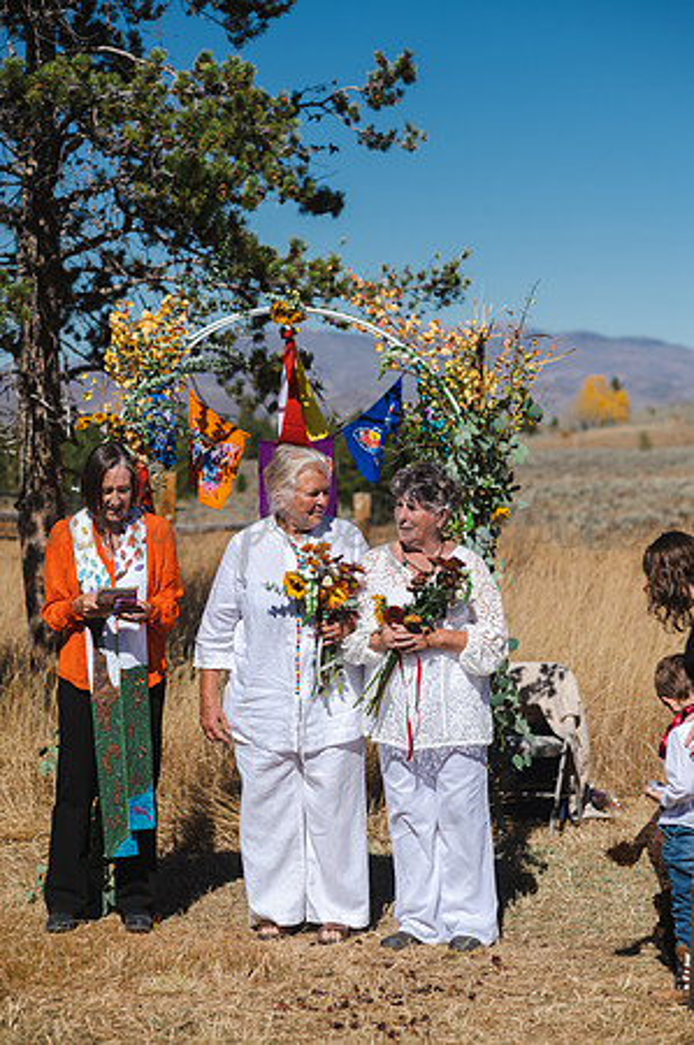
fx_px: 2463
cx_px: 347
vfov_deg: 23.9
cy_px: 522
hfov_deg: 16.0
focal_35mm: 85
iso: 125
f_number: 3.2
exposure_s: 1/3200
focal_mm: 85
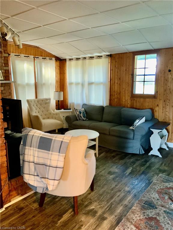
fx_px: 193
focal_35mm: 29
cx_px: 86
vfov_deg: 61.7
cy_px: 115
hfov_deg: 48.2
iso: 250
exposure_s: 1/40
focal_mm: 3
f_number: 1.8
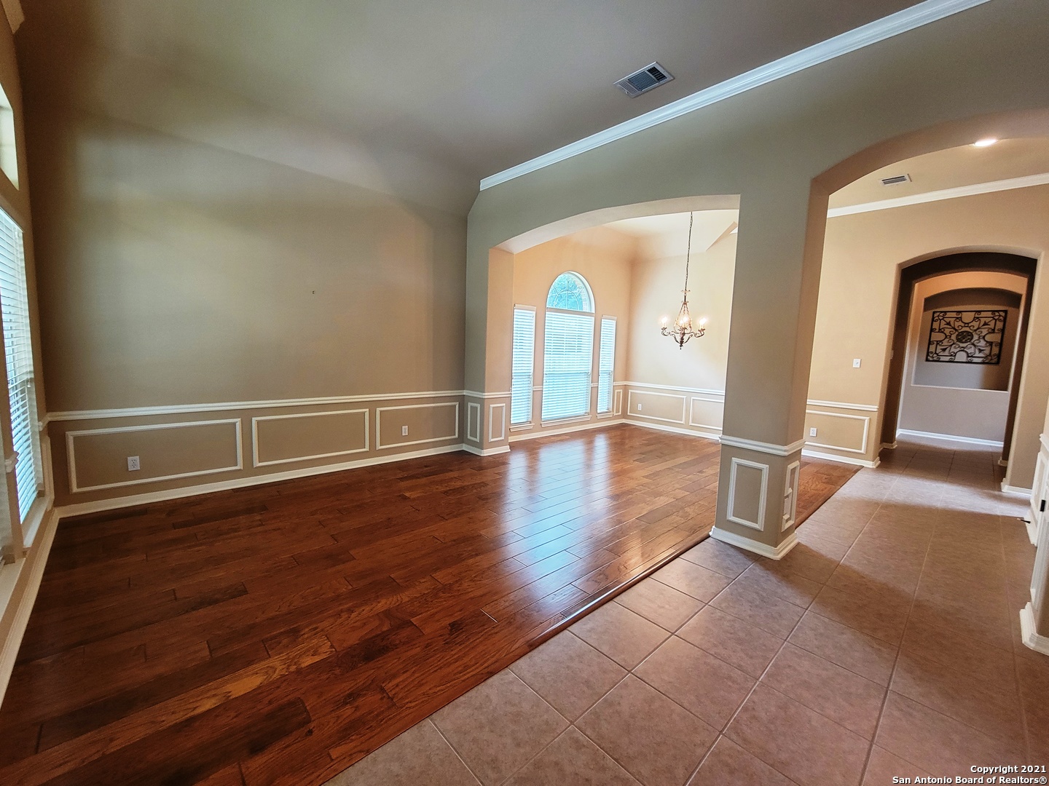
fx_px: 394
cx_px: 524
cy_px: 393
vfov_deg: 89.9
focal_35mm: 13
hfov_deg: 106.2
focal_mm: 2.2
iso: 320
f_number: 2.2
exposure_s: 1/39
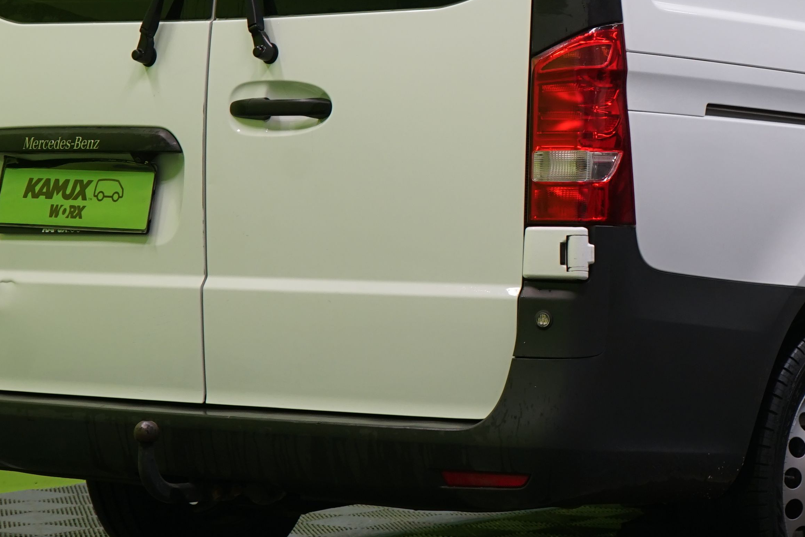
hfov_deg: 17.4
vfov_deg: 11.7
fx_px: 2616
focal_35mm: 117
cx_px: 622
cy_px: 108
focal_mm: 45
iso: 400
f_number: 5.6
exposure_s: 1/50
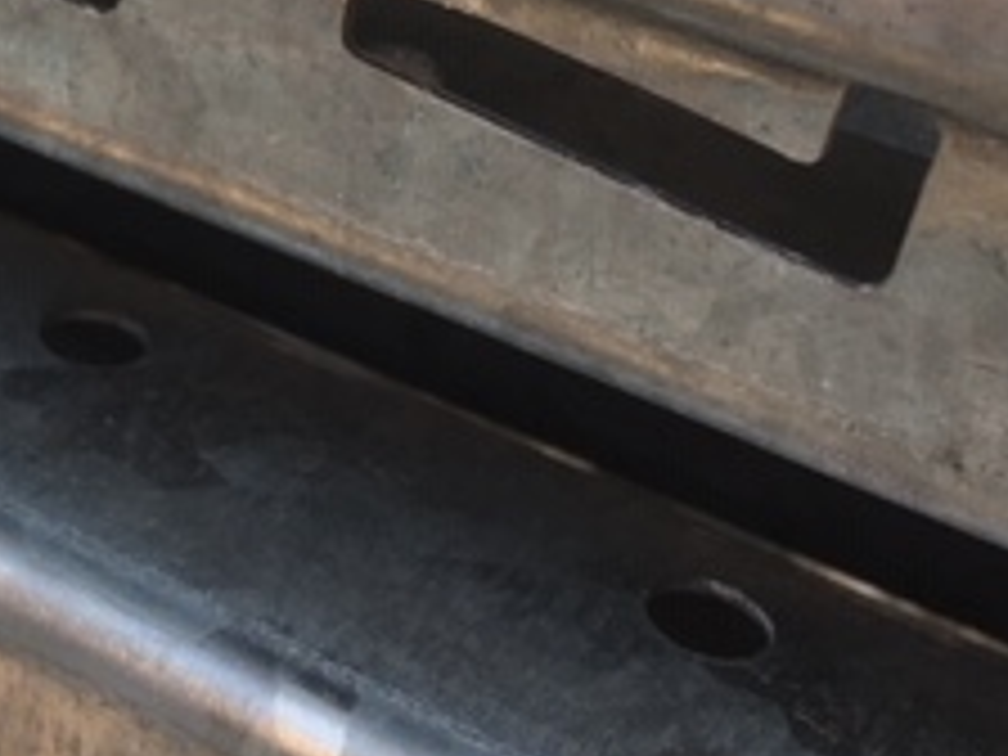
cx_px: 189
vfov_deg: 16.8
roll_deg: -6.3
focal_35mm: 83
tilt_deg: -22.6
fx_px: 2417
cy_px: -202
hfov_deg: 23.2
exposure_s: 1/732
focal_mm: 4.15
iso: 25
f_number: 2.2
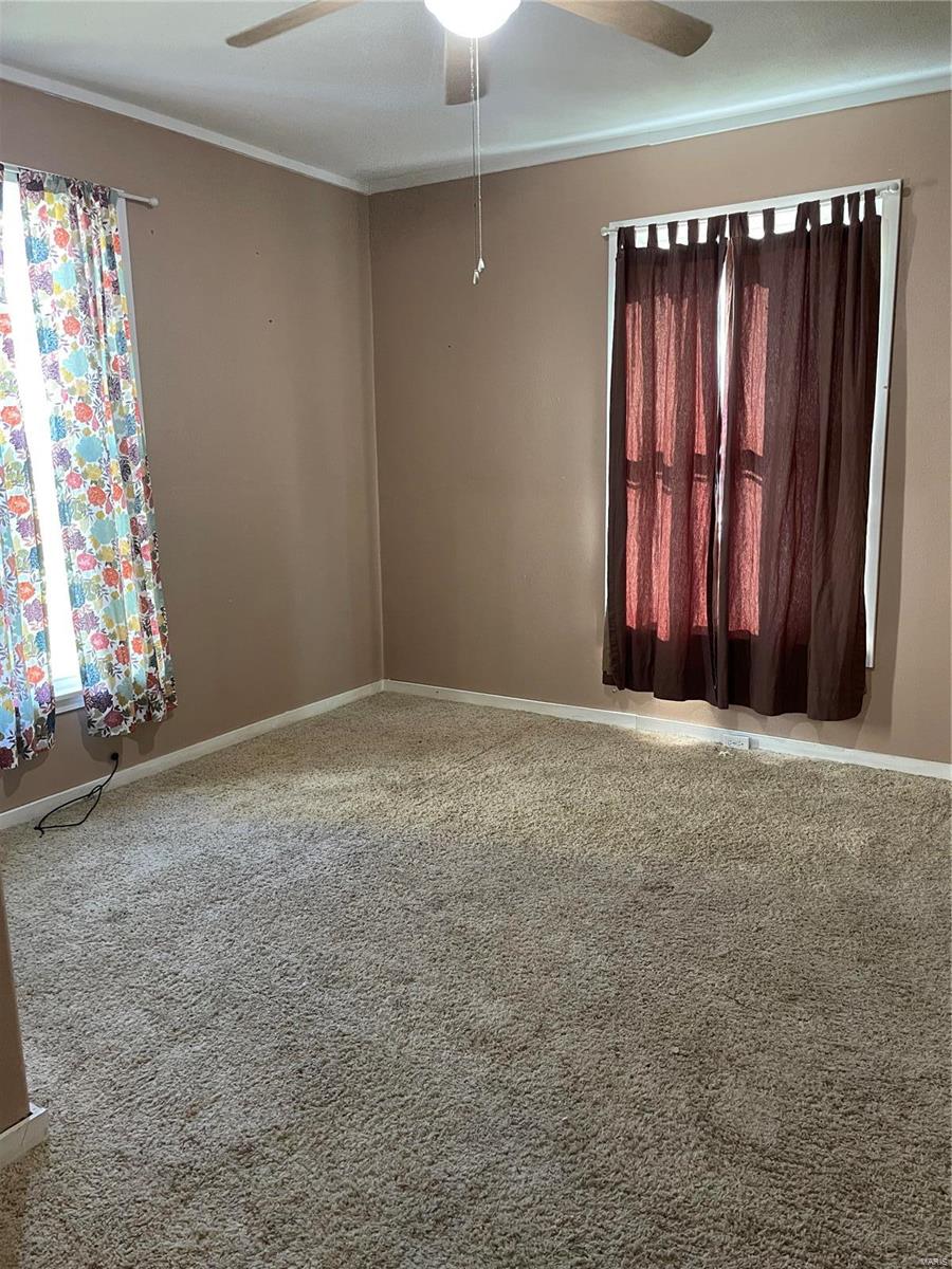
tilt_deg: -9.7
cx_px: 476
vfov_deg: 67.3
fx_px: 953
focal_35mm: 26
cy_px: 634
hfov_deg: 53.1
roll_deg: +1.3
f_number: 1.6
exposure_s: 1/60
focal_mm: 4.2
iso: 400
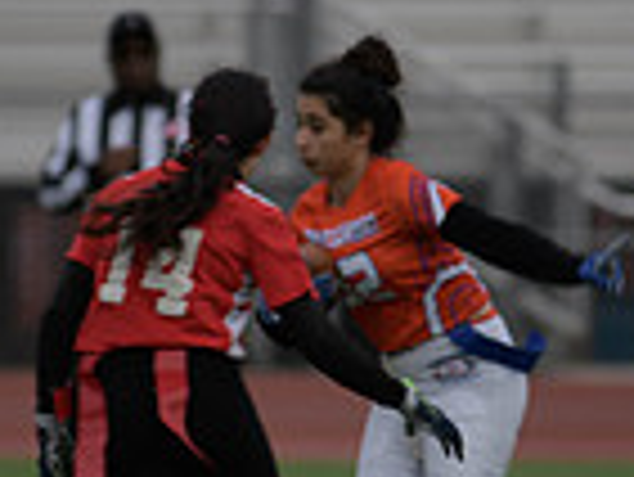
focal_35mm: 789
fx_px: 14463
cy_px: 322
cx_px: 279
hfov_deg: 2.5
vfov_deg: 1.9
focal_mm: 200
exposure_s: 1/200
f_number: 2.8
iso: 72
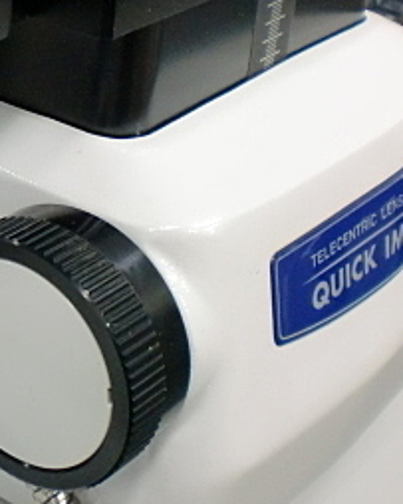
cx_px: -177
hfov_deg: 16.5
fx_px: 1283
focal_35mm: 86
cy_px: 119
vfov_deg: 22.0
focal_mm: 6.3
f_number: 3.1
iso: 250
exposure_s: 1/60
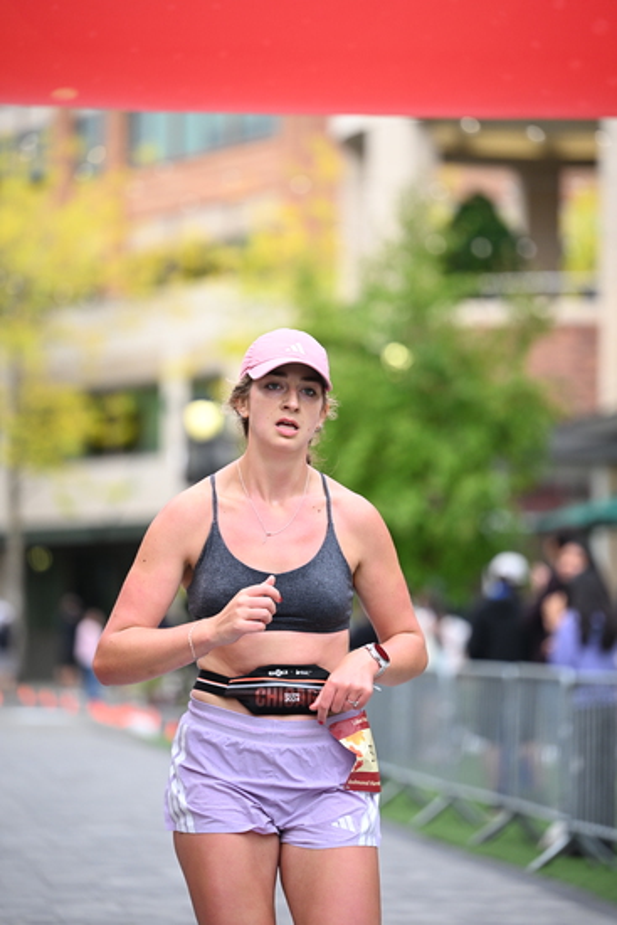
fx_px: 3597
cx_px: 308
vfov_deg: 14.6
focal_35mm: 140
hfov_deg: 9.8
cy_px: 462
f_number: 2.8
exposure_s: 1/2000
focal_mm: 140
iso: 1000
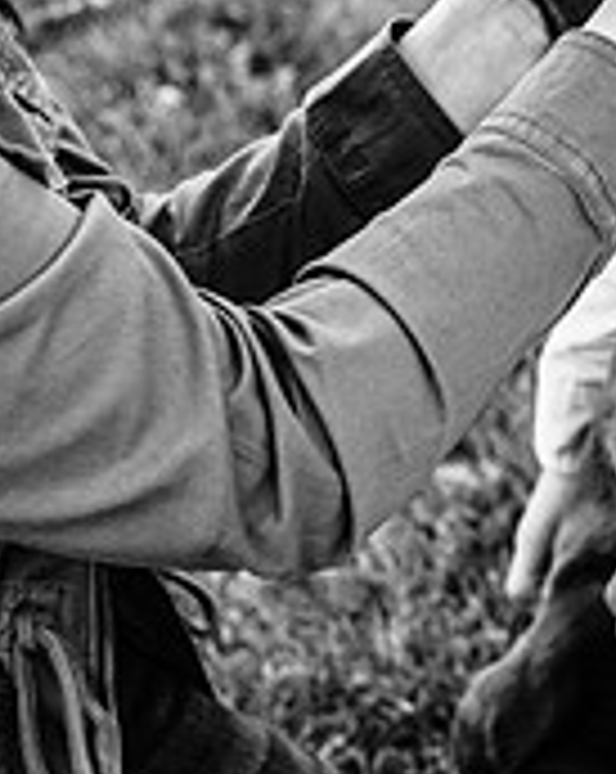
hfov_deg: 13.0
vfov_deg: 17.0
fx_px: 2536
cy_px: 16
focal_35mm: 111
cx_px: 958
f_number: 3.2
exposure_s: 1/640
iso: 200
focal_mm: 35
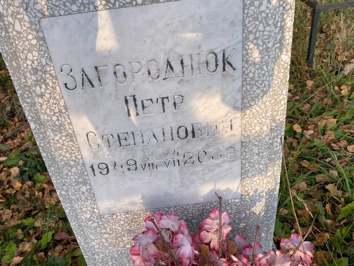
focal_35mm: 29
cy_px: 127
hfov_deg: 61.6
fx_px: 297
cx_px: 172
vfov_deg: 48.2
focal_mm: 4.25
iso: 32
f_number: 1.8
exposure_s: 1/442
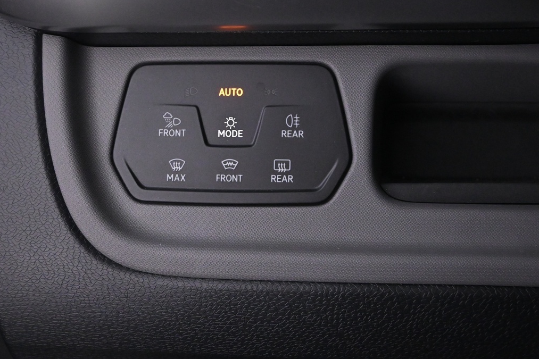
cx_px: 255
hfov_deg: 41.1
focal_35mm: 48
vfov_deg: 28.0
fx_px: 719
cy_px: 139
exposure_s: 1/25
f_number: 3.8
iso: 3200
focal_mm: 20
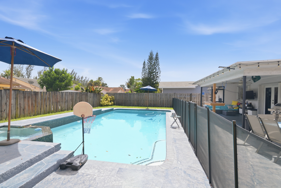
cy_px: 94
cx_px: 140
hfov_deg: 96.7
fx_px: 125
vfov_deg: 73.8
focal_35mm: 16
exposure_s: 1/125
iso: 320
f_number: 14
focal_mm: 16
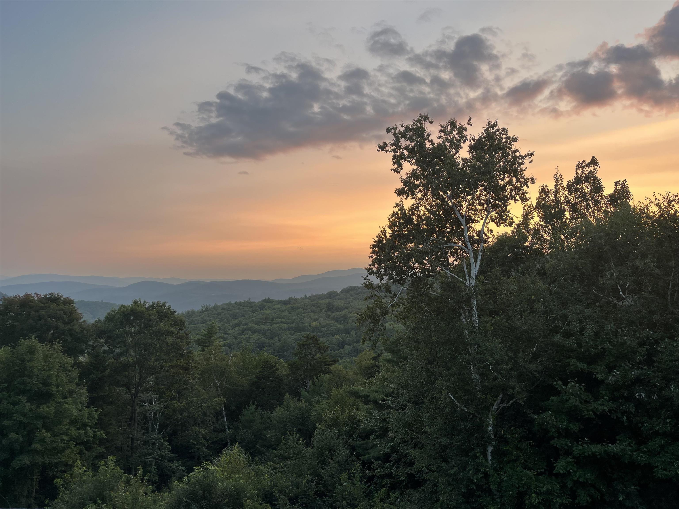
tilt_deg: +2.3
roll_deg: +0.1
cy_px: 254
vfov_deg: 53.1
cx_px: 340
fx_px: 510
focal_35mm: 26
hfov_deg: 67.3
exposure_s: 1/144
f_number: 1.6
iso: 32
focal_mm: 5.1
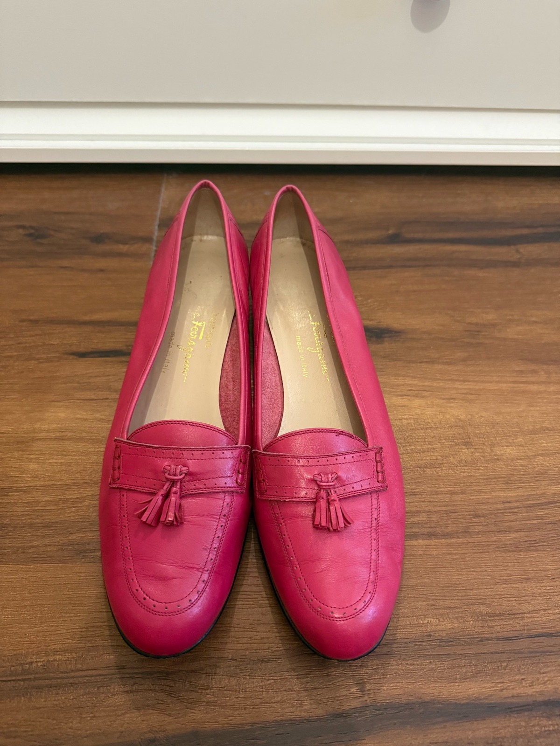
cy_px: 373
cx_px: 280
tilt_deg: -51.3
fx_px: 518
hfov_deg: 56.8
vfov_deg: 71.6
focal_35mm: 24
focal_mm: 6.76
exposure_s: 1/33
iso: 640
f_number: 1.78
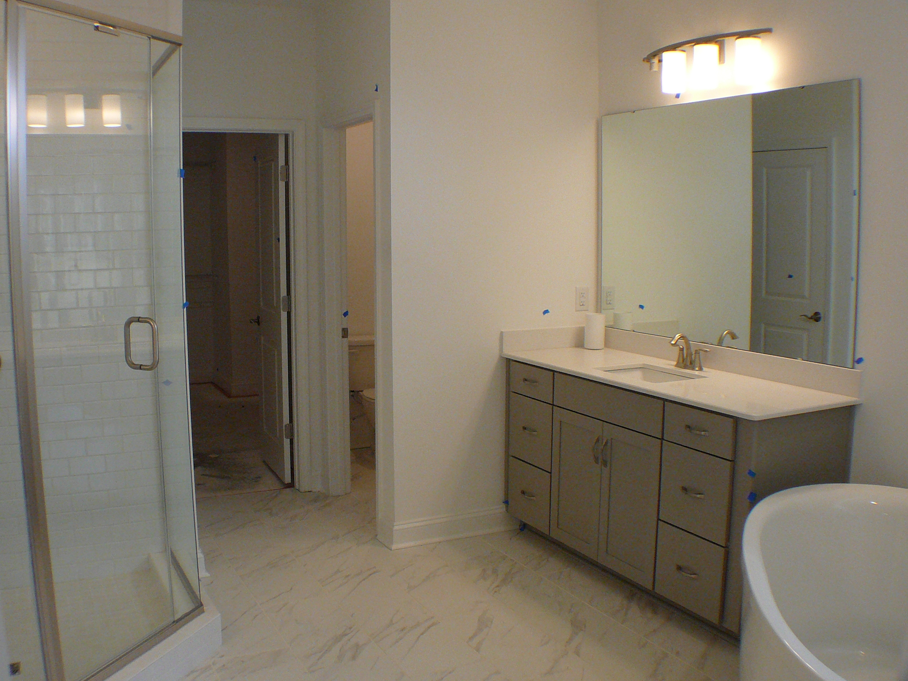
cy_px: 340
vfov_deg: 30.9
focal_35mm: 47
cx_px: 454
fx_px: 1233
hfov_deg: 40.4
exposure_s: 1/100
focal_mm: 7
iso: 200
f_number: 3.3
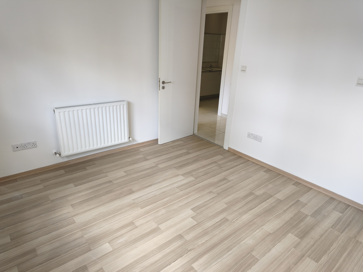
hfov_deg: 73.9
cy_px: 136
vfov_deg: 58.9
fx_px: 241
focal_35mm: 23
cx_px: 182
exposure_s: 1/100
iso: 100
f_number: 1.7
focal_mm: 5.35
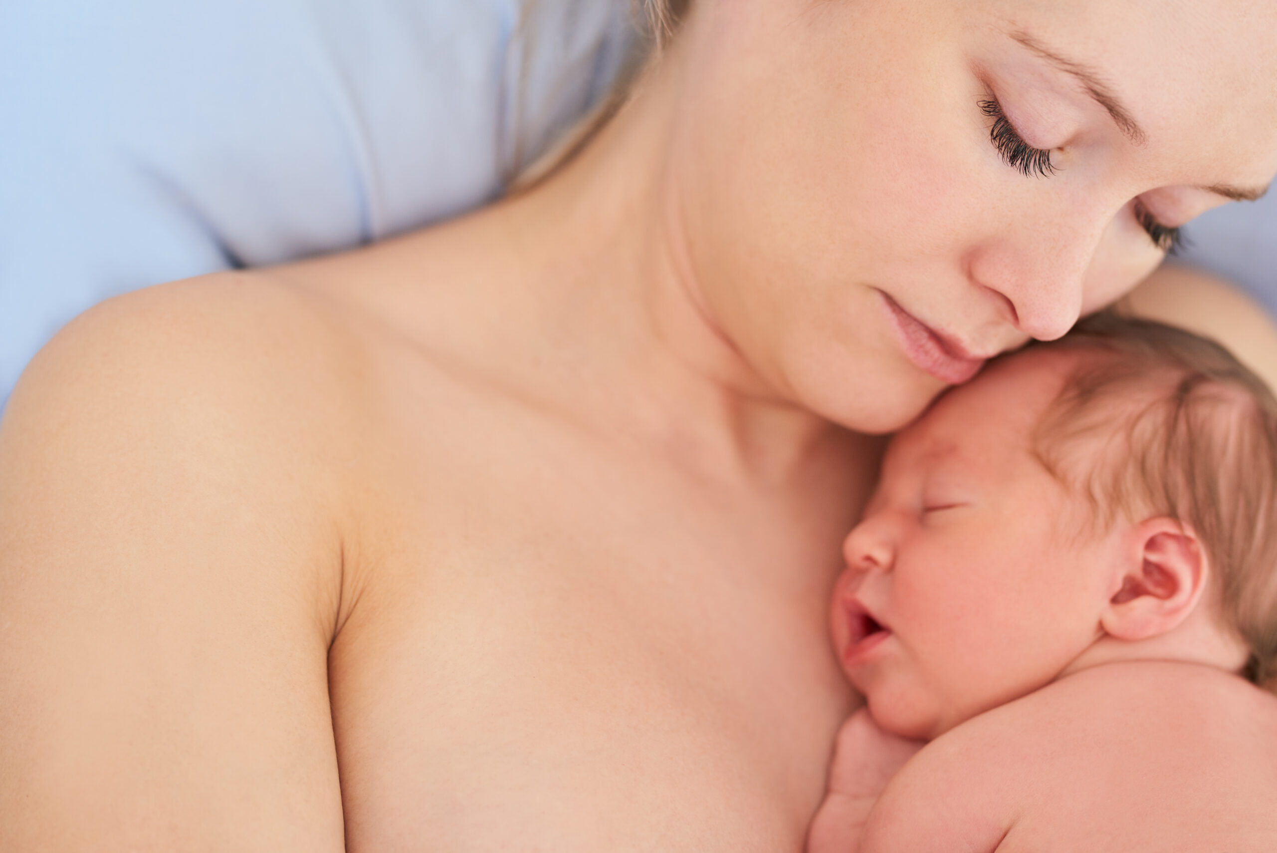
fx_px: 3016
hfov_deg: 23.9
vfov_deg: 16.1
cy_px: 426
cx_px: 638
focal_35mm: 85
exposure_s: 1/80
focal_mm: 85
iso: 250
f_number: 2.5
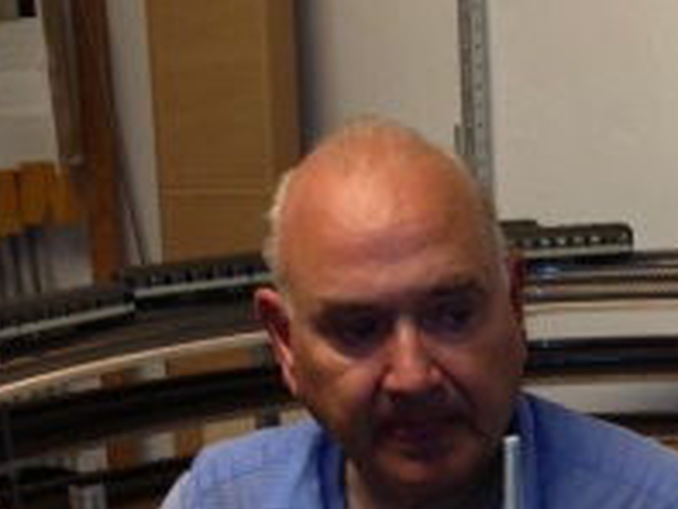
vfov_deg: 13.1
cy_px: 760
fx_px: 2097
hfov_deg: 18.3
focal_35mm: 107
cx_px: 509
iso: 64
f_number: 2.4
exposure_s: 1/20
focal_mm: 4.13
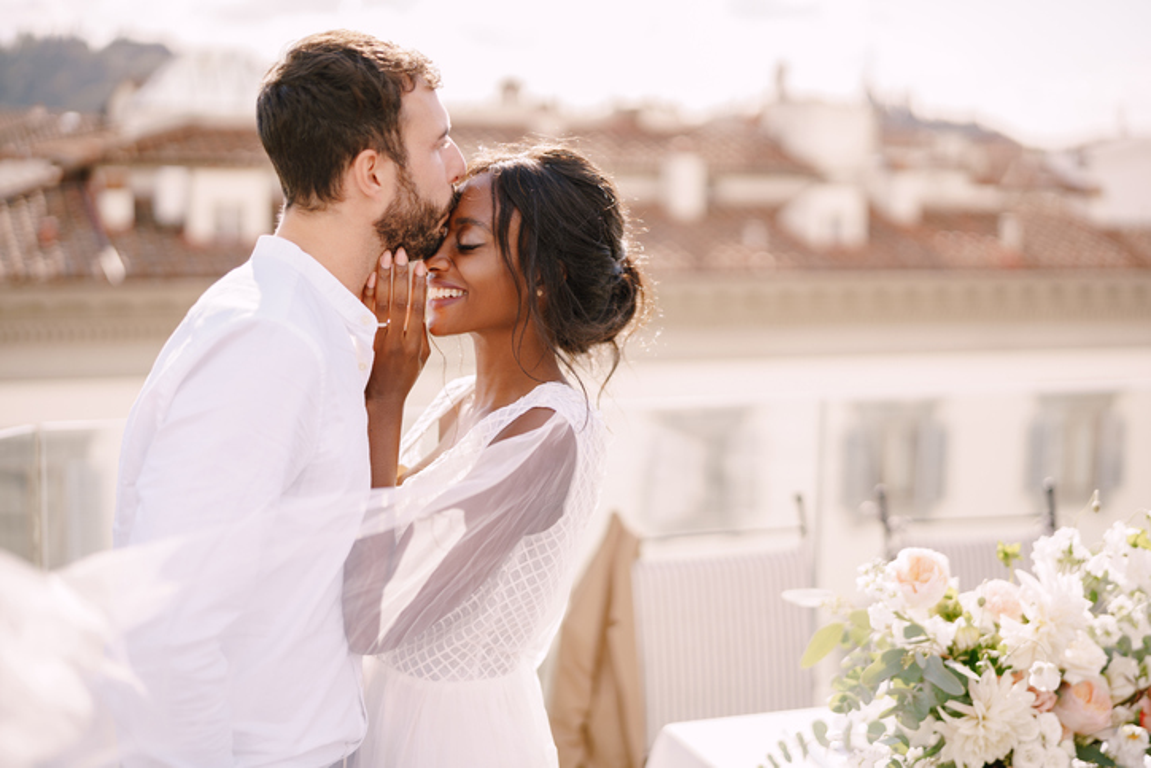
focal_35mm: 50
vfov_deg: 27.0
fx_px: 1599
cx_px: 576
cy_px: 384
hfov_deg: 39.6
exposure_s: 1/2000
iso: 100
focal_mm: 50
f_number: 1.4
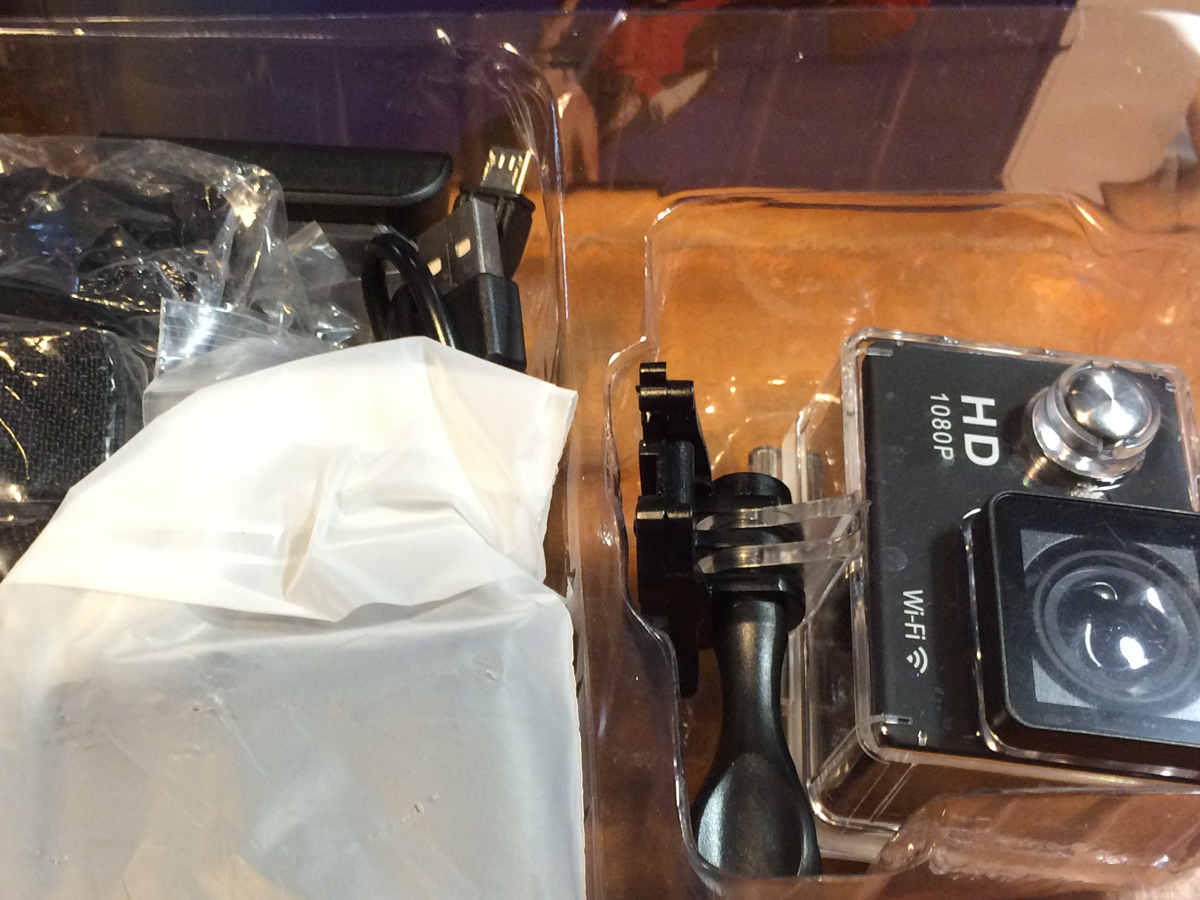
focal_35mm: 49
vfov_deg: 29.5
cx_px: 430
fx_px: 1699
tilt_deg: -60.4
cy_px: 588
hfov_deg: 38.6
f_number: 2.2
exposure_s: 1/33
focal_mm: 4.15
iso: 200
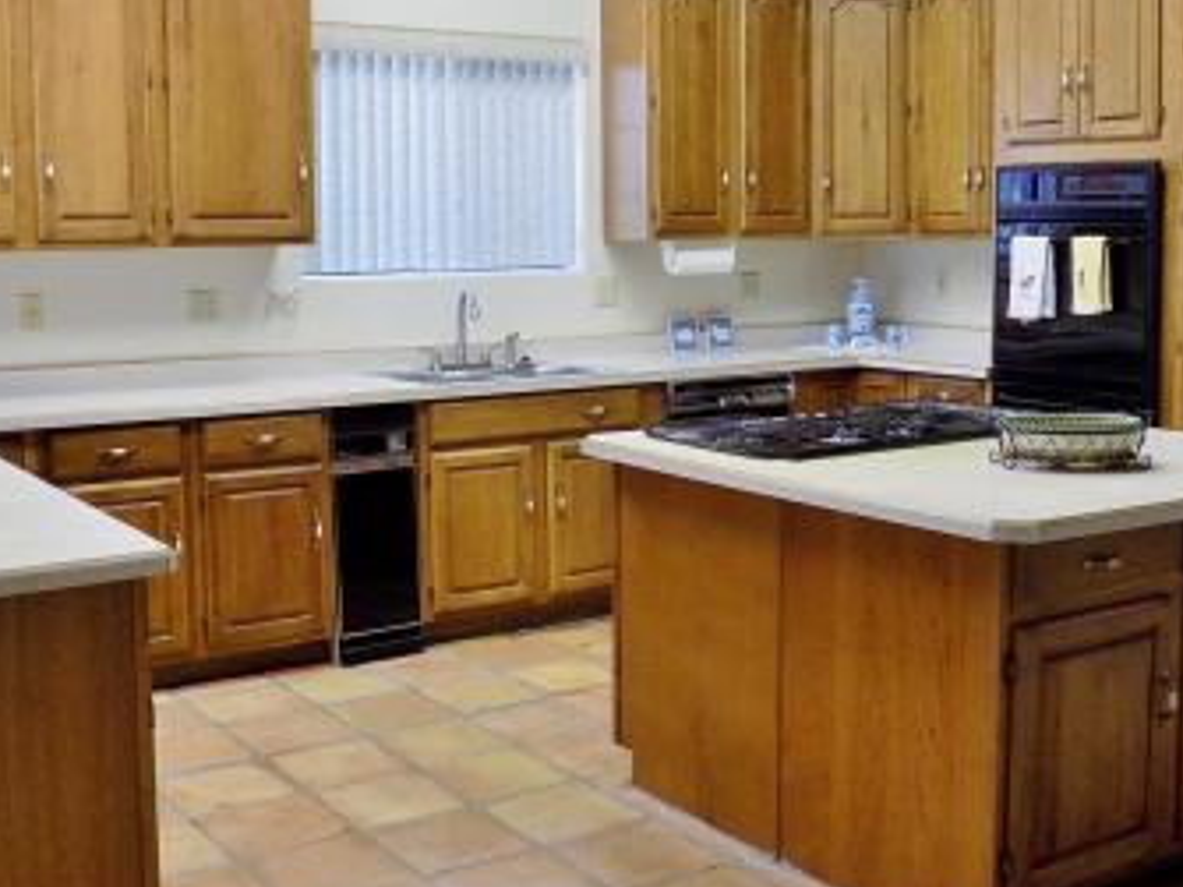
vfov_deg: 32.8
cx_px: 547
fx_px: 1503
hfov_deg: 42.9
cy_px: 360
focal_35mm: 44
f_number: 3.1
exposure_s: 1/30
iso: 125
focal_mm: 4
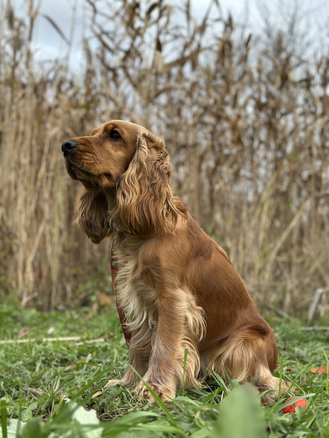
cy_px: 219
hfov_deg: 30.3
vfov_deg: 39.7
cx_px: 164
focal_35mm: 48
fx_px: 608
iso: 80
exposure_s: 1/894
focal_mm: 6.86
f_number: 1.78
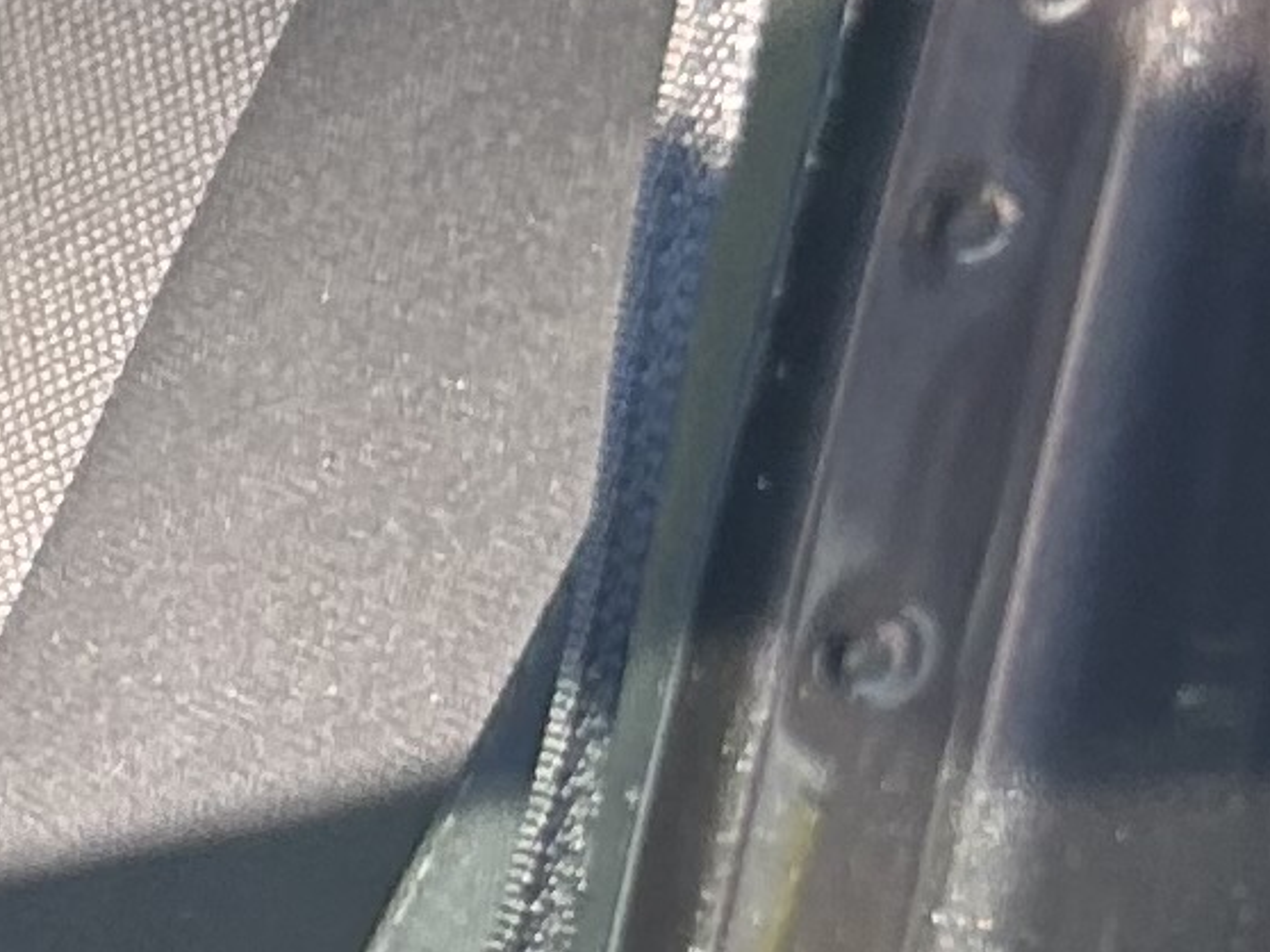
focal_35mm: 188
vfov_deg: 7.8
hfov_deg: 8.4
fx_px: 6894
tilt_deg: -9.3
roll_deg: +0.2
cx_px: -2870
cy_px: 1228
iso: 80
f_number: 1.5
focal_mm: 5.7
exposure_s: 1/121
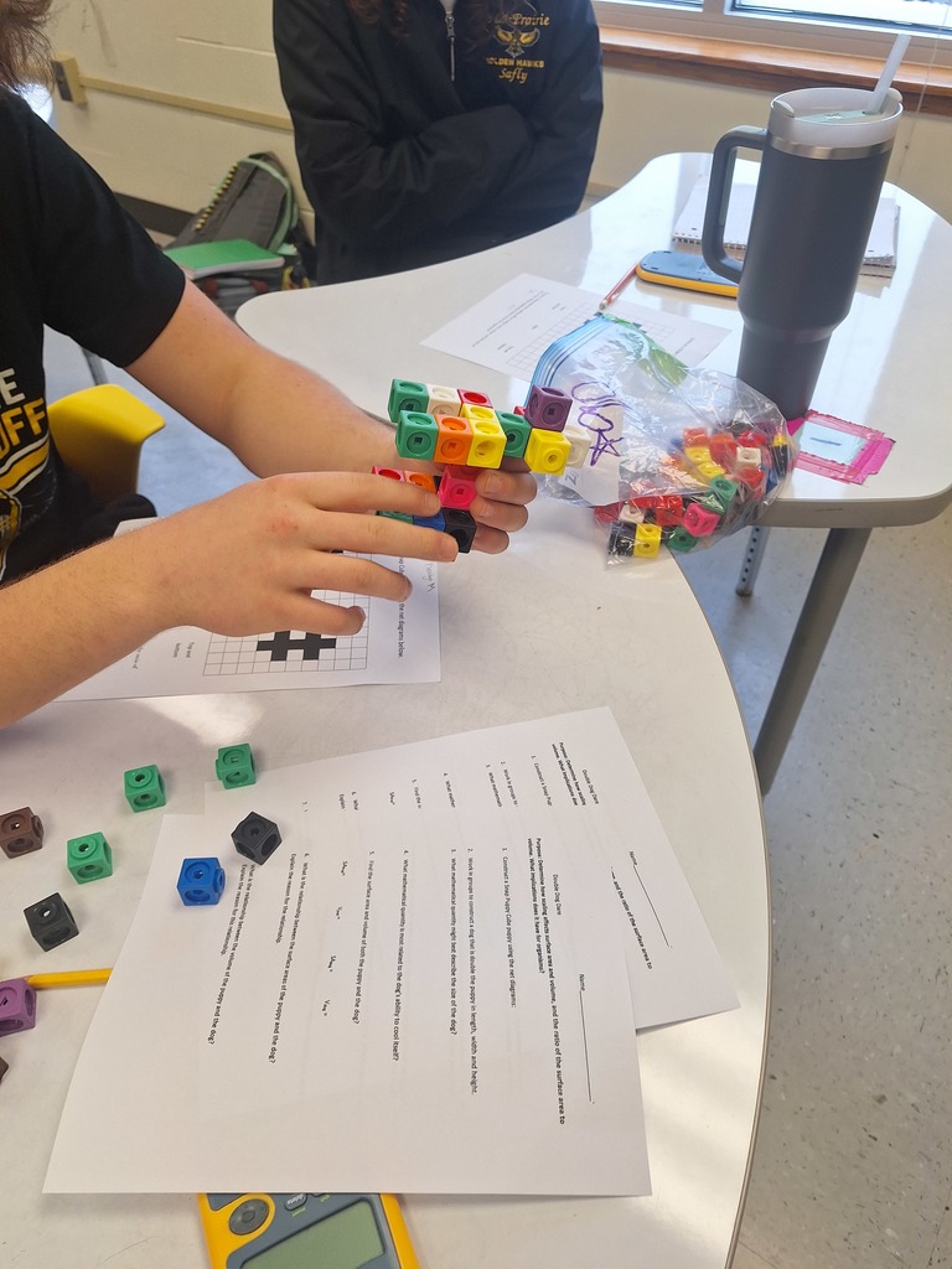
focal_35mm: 23
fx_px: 843
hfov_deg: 58.9
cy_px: 634
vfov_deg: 73.9
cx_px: 476
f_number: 1.8
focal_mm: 5.54
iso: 50
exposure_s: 1/120
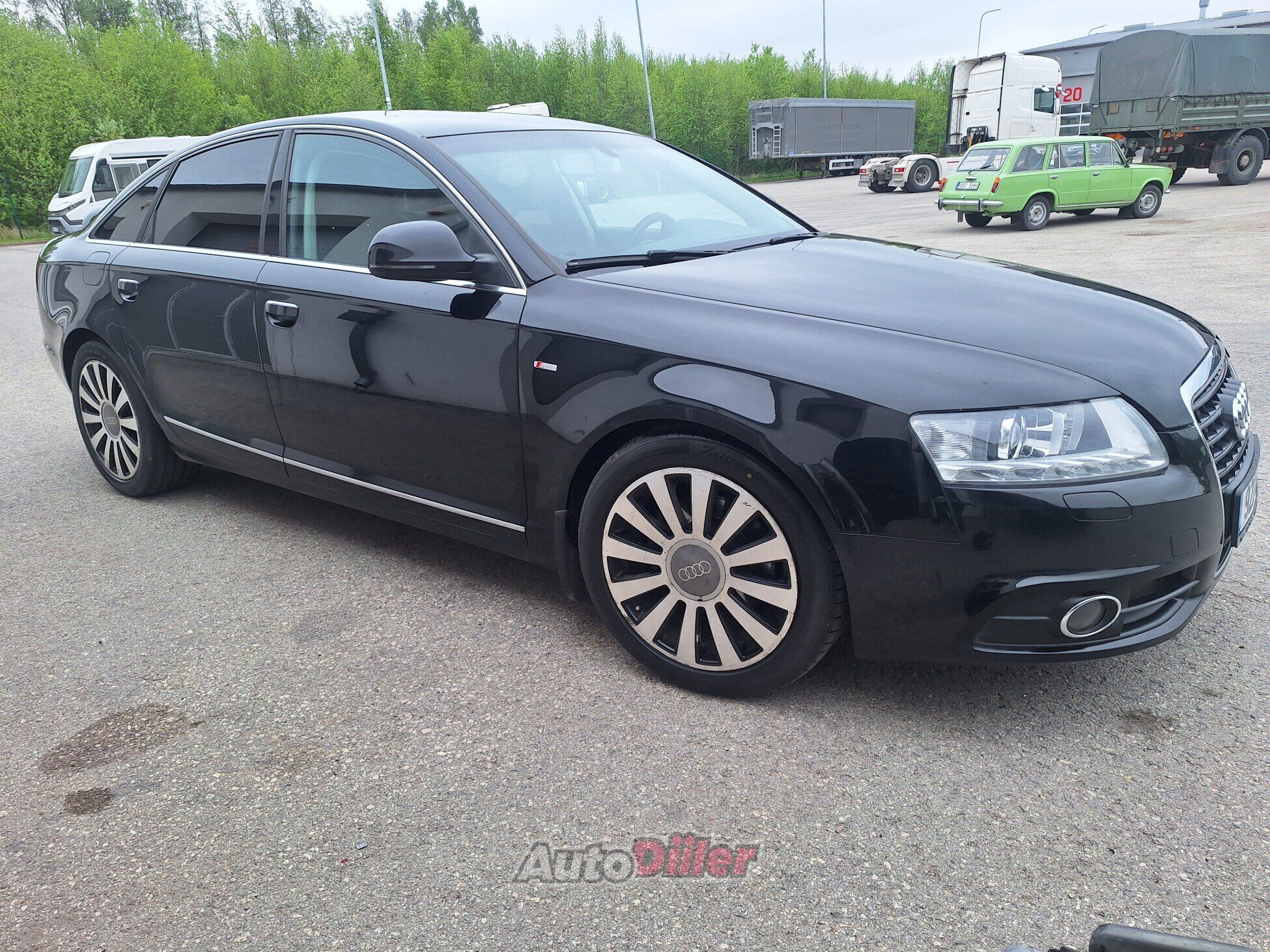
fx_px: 844
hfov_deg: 73.9
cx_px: 635
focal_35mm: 23
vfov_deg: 58.9
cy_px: 476
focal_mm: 5.54
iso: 40
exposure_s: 1/655
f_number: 1.8
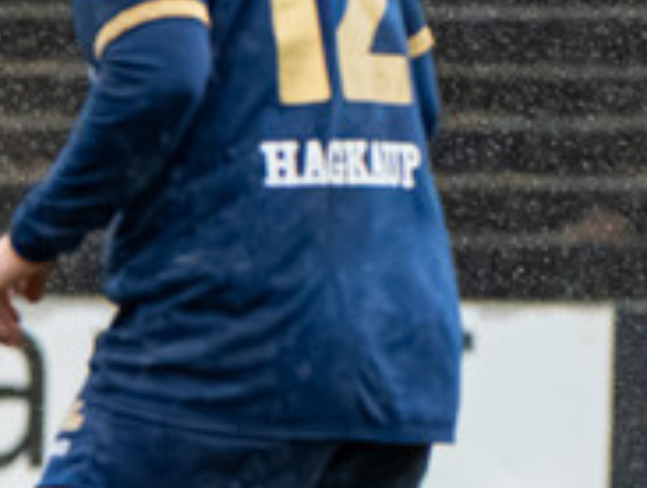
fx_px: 24159
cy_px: 360
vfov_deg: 1.2
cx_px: -1556
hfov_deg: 1.5
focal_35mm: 1290
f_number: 5.6
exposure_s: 1/1000
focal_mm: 180
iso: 4000
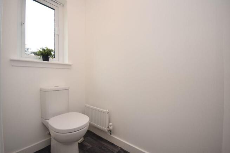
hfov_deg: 100.4
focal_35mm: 15
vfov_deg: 77.4
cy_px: 76
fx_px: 96
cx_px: 115
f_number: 5.6
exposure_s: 1/125
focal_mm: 10
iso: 500
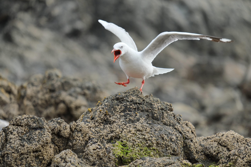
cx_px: 126
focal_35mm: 300
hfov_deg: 6.9
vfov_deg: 4.6
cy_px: 84
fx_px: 2092
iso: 400
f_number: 4.8
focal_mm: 200
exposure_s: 1/400
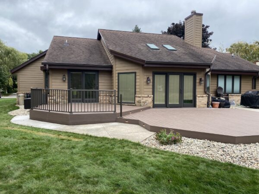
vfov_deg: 53.1
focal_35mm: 26
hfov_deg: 67.3
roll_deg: -0.2
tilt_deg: -1.0
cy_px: 97
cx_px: 130
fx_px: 195
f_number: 1.8
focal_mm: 4.25
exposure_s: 1/393
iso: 32
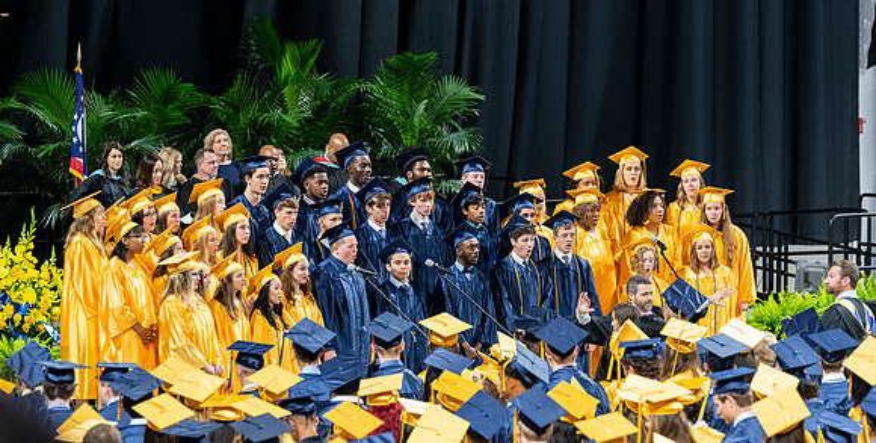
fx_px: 4255
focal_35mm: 188
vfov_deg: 6.0
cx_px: 479
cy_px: 265
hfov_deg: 11.8
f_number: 4
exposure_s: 1/200
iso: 2000
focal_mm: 145
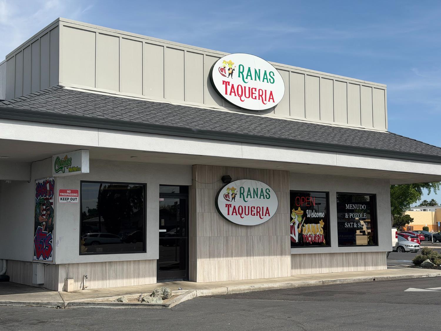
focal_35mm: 48
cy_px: 166
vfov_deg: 30.3
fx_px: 612
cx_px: 220
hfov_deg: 39.7
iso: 64
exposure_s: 1/7143
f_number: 1.78
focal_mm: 6.76
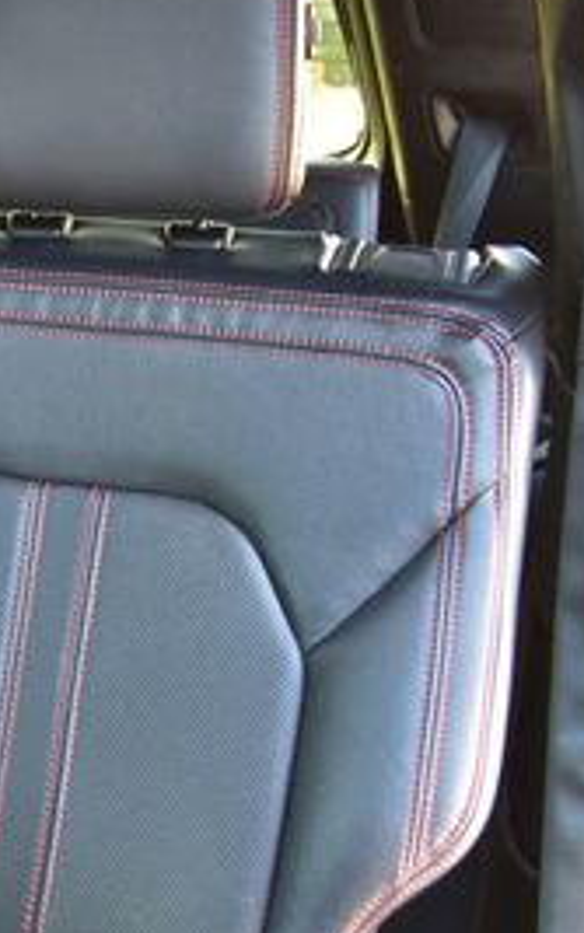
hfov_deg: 16.2
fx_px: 1680
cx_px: -514
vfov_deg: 31.1
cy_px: 468
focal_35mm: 66
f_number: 6.3
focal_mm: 18
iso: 720
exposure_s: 1/15
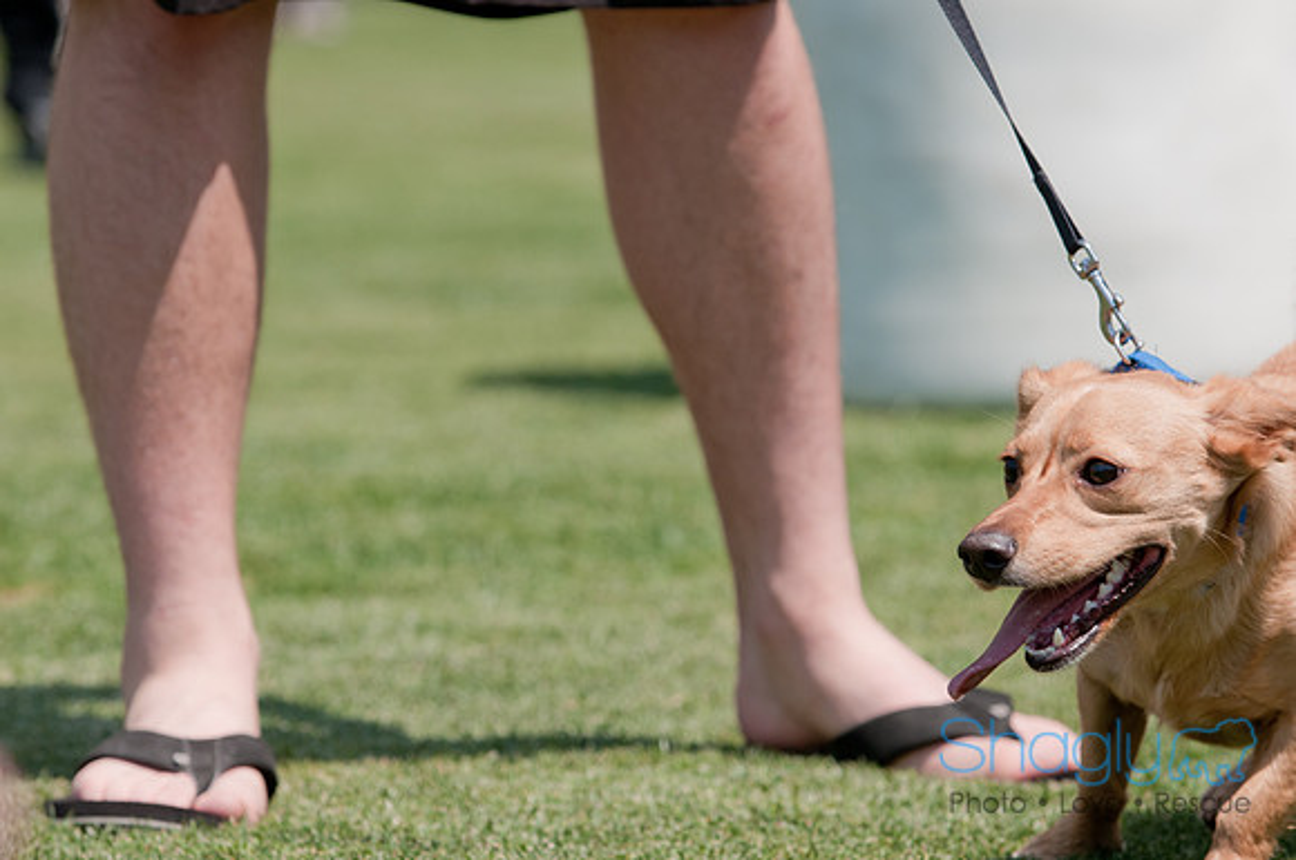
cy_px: 430
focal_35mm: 232
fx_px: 8358
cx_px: 648
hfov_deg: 8.9
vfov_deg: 5.9
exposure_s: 1/800
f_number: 5.6
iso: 200
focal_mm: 155
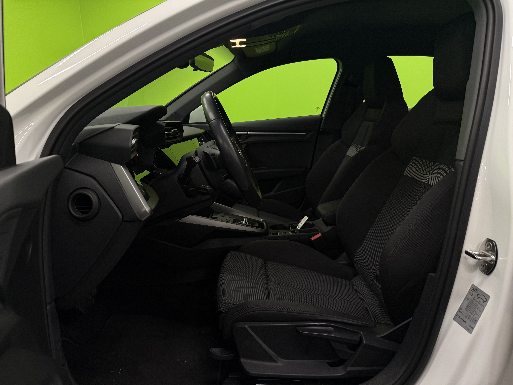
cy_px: 192
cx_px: 256
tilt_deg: -13.3
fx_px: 356
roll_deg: +1.9
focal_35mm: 24
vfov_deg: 56.8
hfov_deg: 71.6
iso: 160
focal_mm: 6.76
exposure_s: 1/100
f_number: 1.78
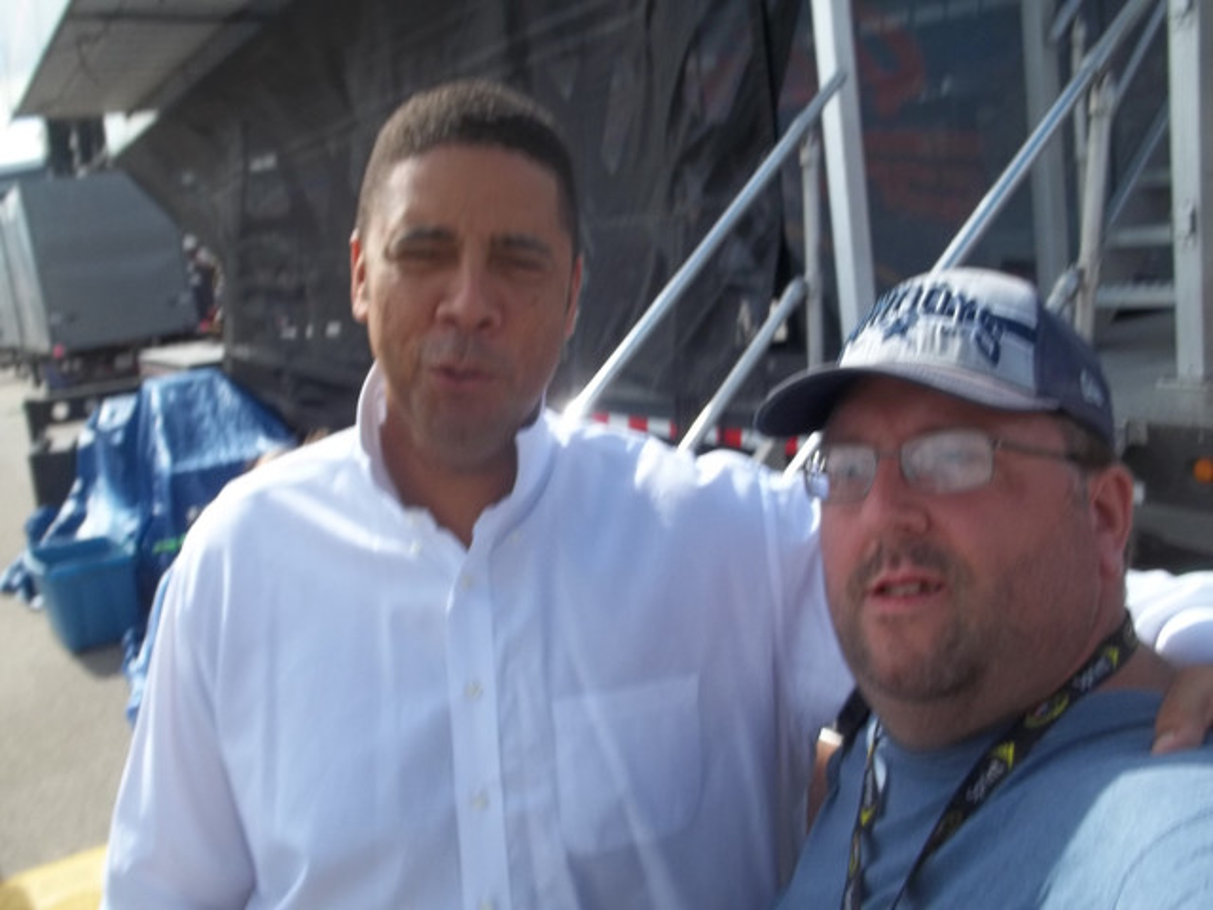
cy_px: 455
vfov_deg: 42.9
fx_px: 1156
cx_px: 606
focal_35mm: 33
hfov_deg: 55.4
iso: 64
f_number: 8
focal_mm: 5.9
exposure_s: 1/100
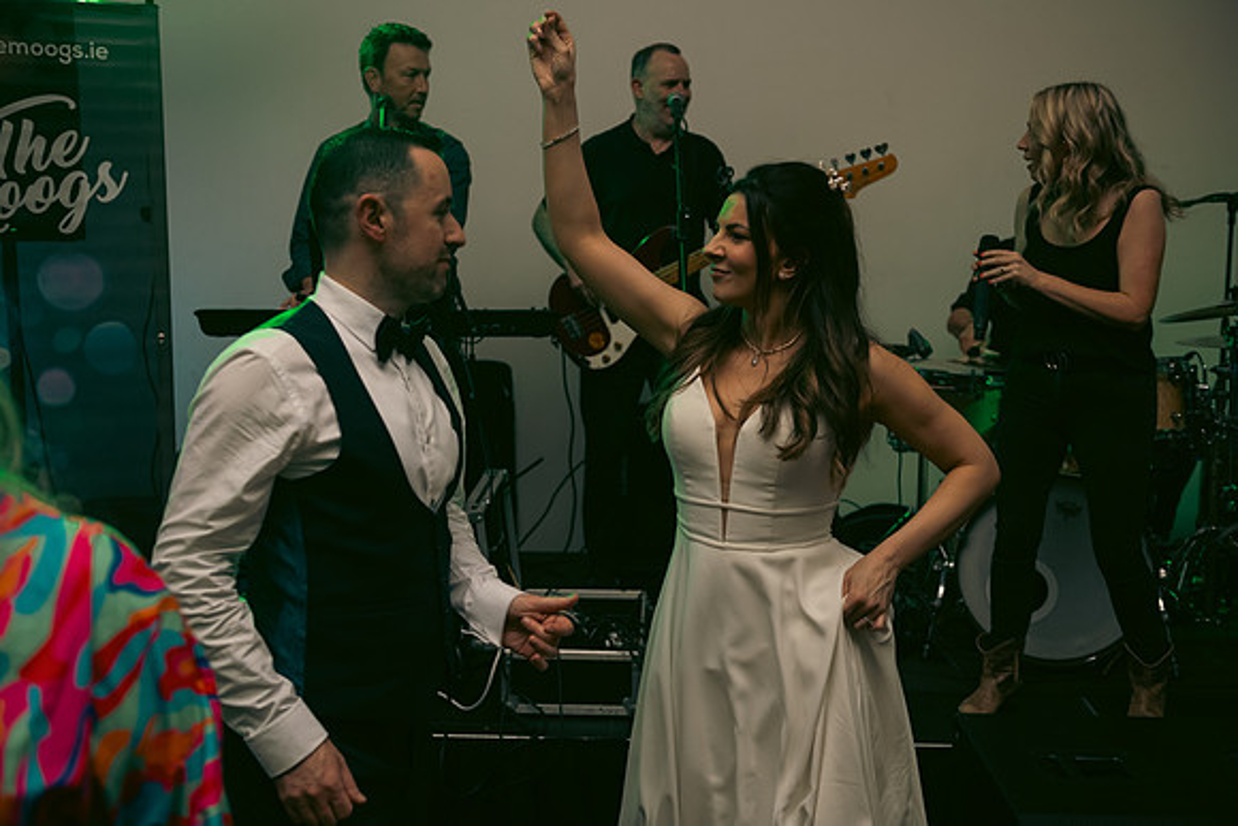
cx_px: 619
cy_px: 413
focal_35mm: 42
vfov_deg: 31.9
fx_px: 1445
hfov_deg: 46.4
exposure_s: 1/160
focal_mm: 42
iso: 800
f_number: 3.5
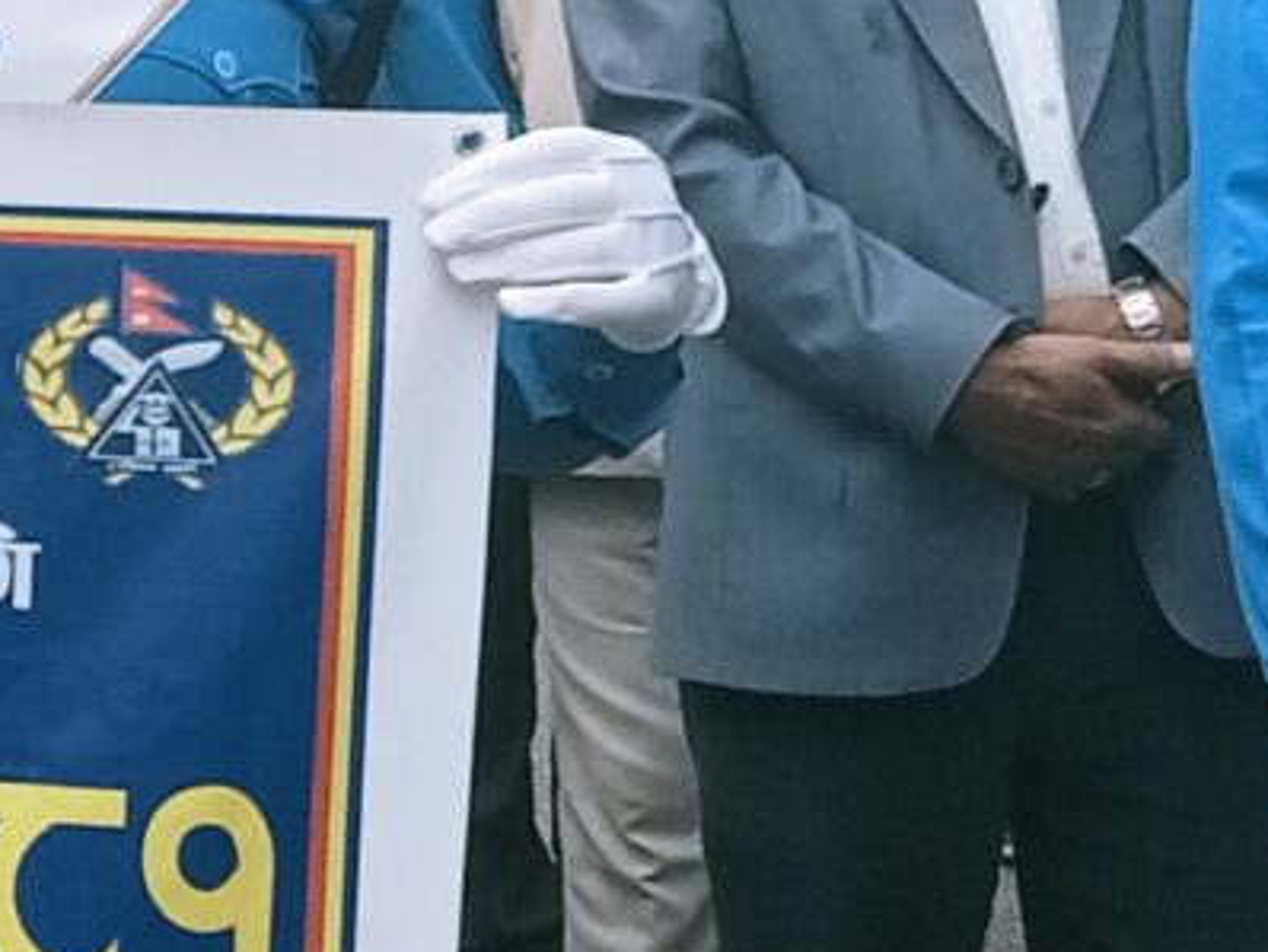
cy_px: 124
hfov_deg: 10.2
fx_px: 6597
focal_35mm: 180
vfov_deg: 8.2
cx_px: -1182
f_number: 2.2
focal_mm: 3.46
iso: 103
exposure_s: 1/102
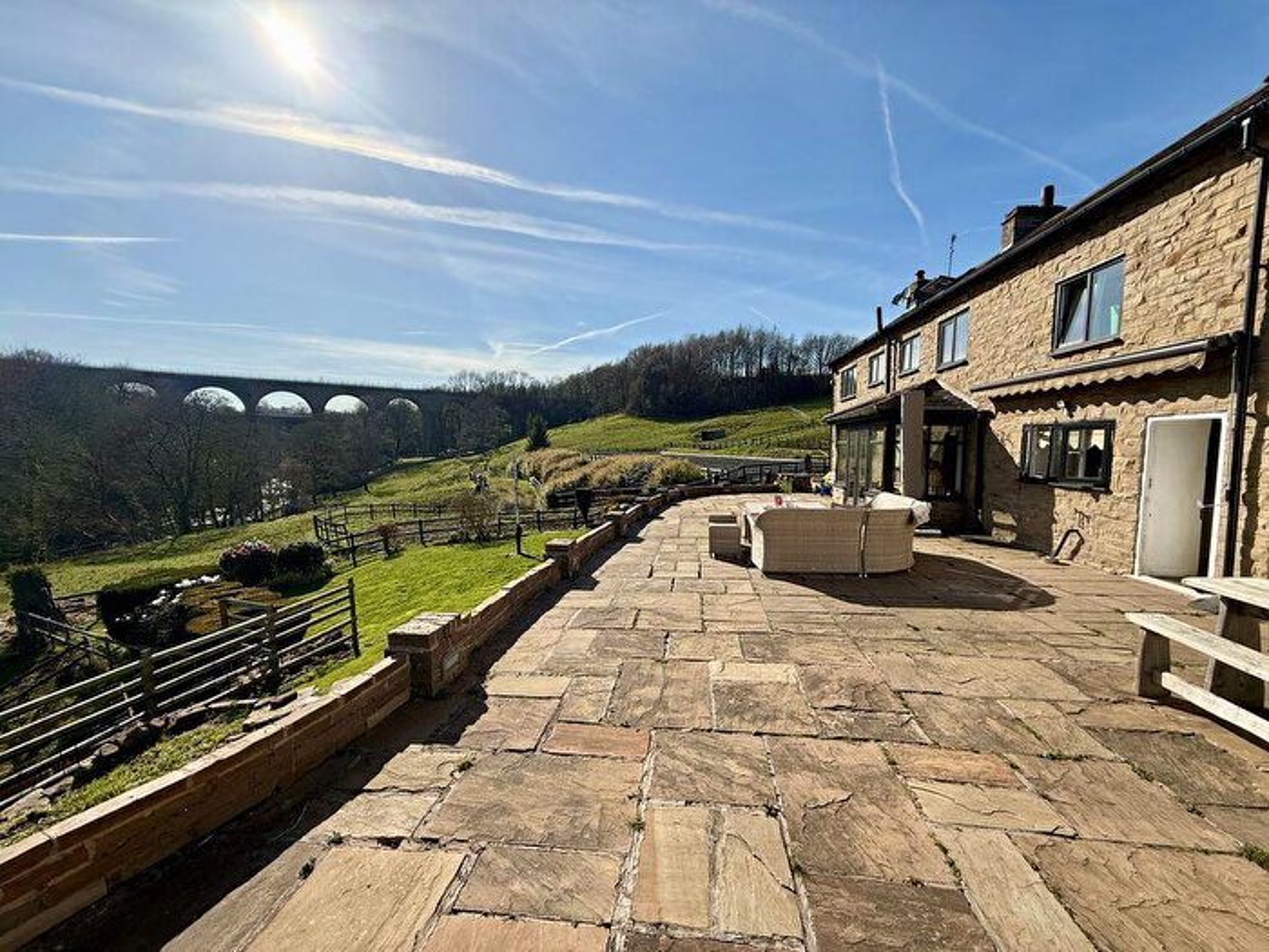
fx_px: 513
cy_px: 476
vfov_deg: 85.7
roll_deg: -1.0
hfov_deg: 102.1
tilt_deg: -3.7
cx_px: 634
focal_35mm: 14
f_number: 2.2
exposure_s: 1/2841
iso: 50
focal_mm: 2.22
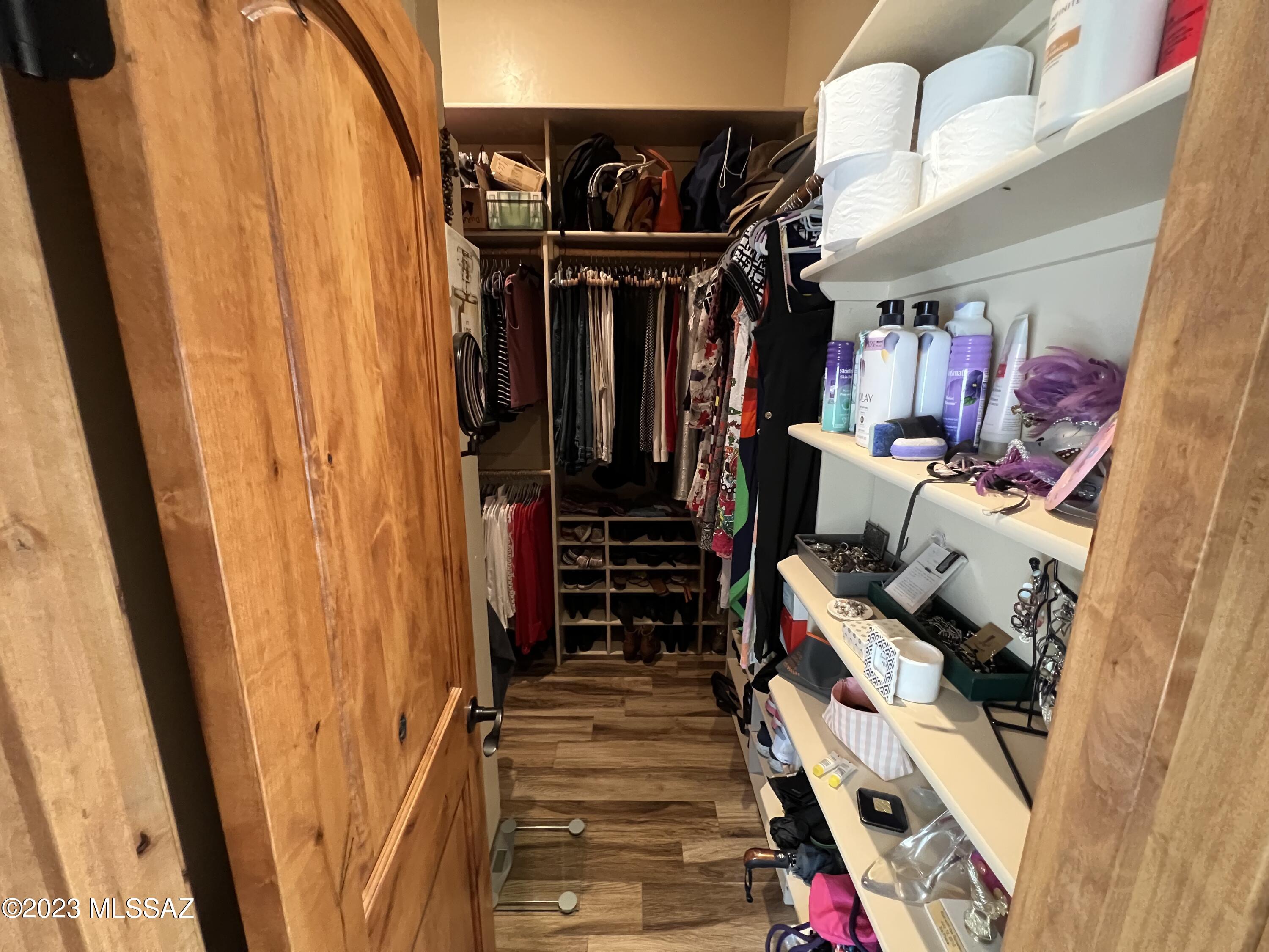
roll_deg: -0.8
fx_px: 477
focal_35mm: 13
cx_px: 634
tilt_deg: -11.9
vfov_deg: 89.9
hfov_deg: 106.2
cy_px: 476
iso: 800
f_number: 1.8
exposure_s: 1/60
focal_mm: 1.57
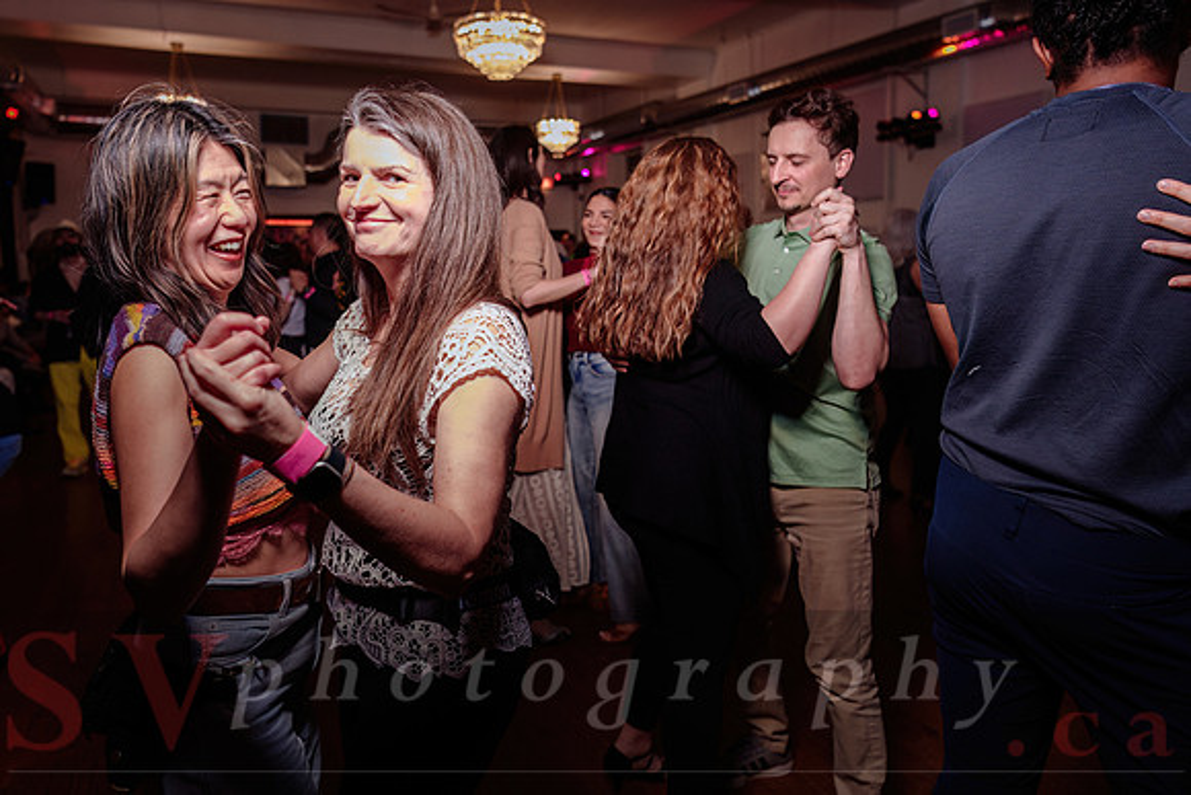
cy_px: 345
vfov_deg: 47.6
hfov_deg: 66.9
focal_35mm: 27
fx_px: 899
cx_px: 553
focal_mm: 24
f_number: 2.8
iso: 800
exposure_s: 1/160
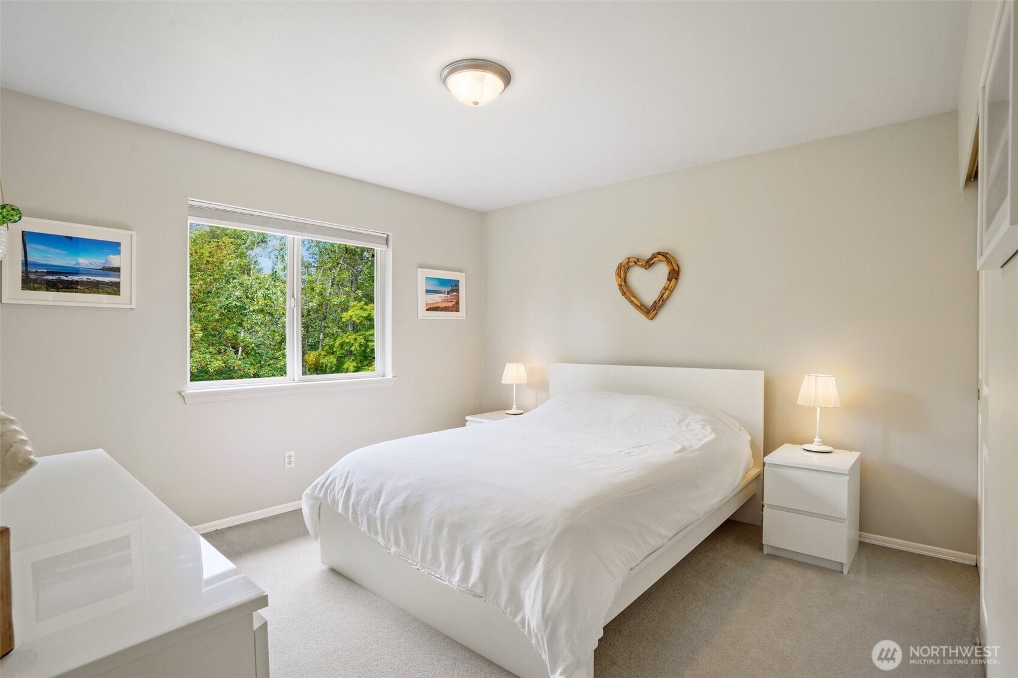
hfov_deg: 93.3
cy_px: 339
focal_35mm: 17
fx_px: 481
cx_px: 509
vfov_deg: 70.4
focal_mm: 17
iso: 400
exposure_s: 1/4
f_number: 8
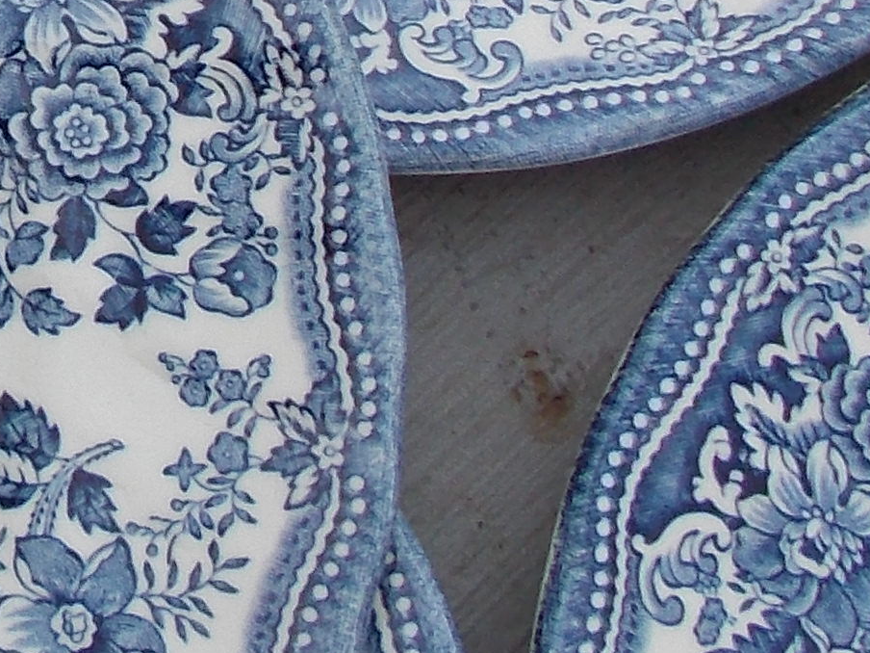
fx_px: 3845
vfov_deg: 9.4
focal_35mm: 153
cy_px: -367
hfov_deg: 12.1
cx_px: -569
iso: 80
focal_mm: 5.3
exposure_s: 1/100
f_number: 3.4
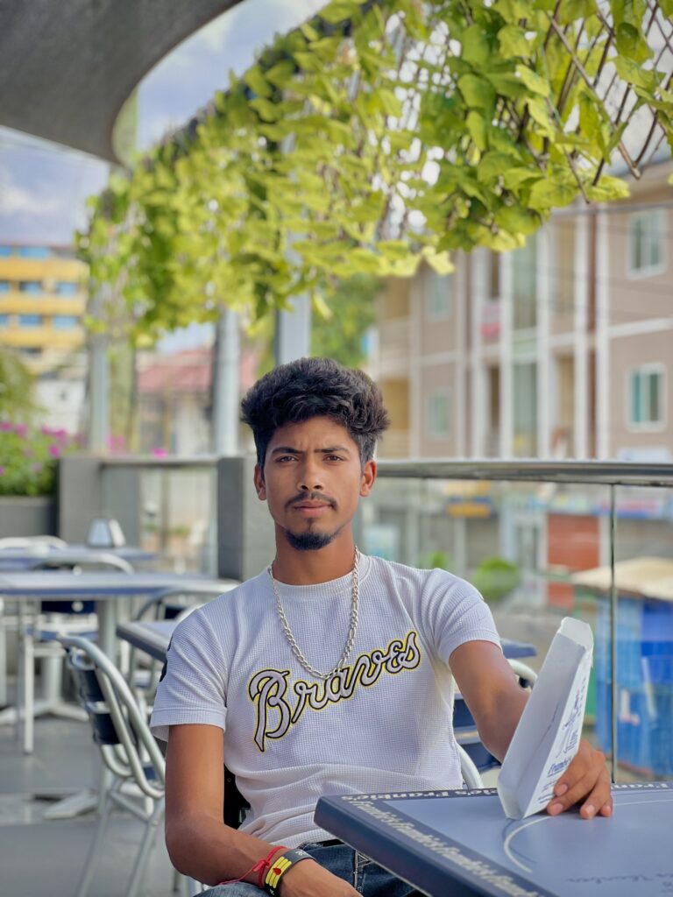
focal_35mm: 77
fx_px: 1996
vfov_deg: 25.3
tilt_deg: +2.5
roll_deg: -0.3
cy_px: 448
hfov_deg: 19.1
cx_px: 336
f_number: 2.8
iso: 25
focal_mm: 9
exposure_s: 1/135
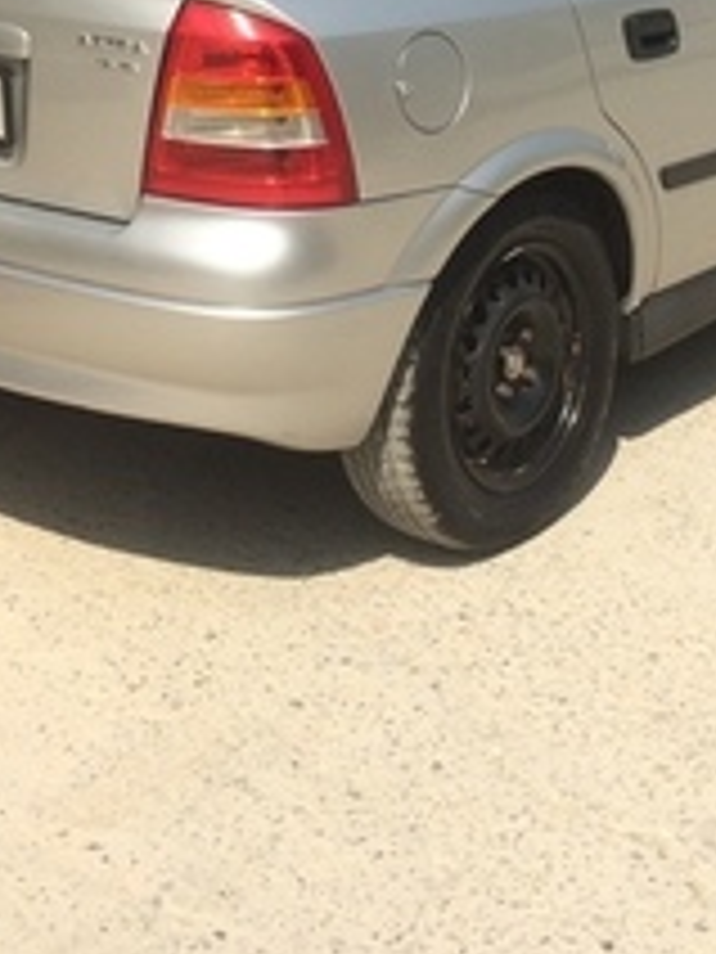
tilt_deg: -11.2
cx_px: 428
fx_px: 1875
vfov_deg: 26.1
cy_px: -126
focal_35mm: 68
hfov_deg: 21.6
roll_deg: +3.4
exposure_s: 1/2933
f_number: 2.2
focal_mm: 4.15
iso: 32
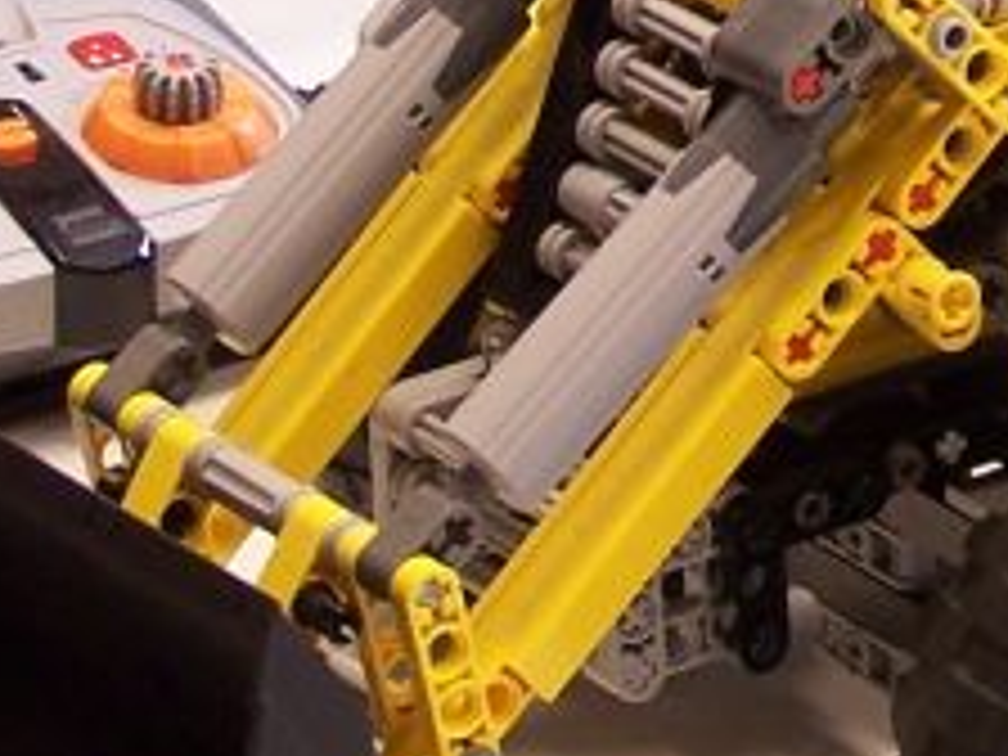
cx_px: 1476
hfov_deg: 6.4
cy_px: -328
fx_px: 8911
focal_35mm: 306
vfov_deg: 4.8
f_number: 3.2
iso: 80
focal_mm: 11.1
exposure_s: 1/3
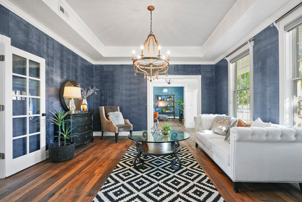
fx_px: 143
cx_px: 156
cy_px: 99
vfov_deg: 70.5
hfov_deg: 93.2
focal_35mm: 17
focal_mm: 16
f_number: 9
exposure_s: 1/4
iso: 320
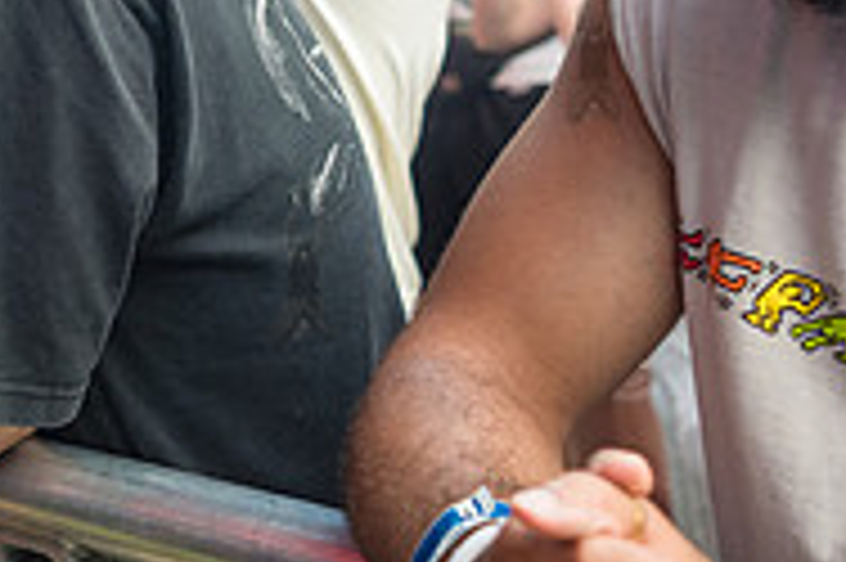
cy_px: 43
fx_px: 2536
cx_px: -279
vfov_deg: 12.5
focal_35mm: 108
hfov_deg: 17.6
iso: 1000
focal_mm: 35
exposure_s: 1/320
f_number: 3.5
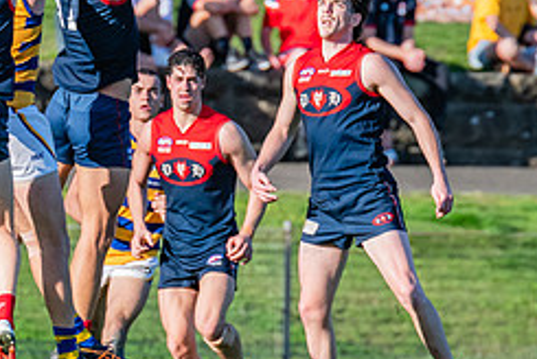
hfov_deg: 1.5
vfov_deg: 1.0
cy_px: 58
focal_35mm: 1341
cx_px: 14
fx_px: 20027
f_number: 7.1
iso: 800
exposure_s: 1/1600
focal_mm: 420
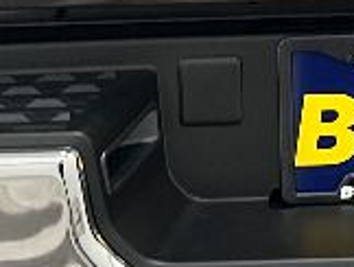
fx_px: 1680
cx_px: 402
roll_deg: +1.1
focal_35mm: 164
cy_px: -136
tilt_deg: -15.3
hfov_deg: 11.8
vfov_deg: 8.9
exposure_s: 1/60
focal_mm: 5.7
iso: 125
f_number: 1.5
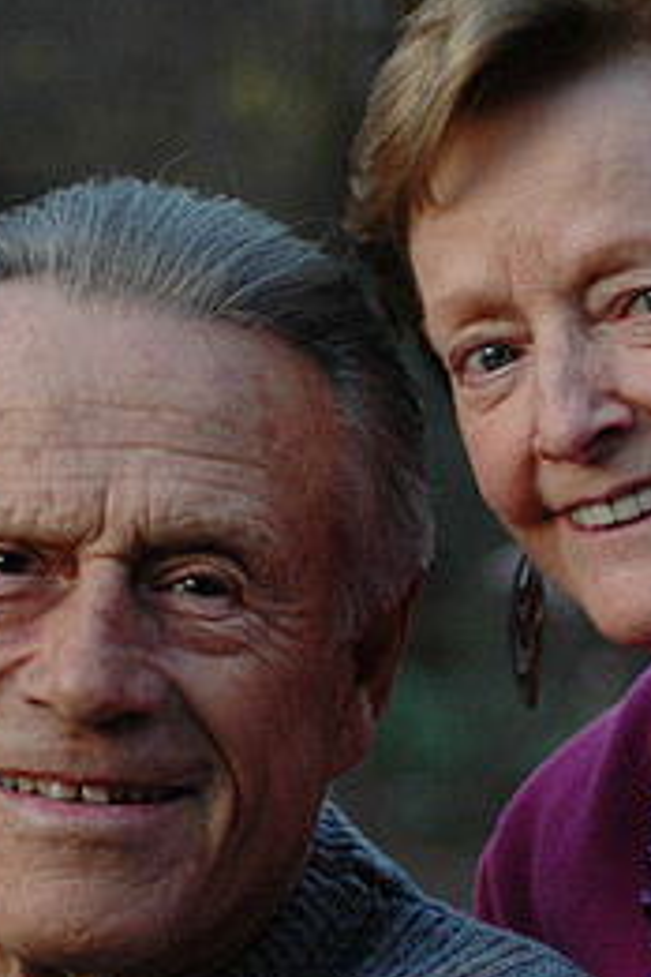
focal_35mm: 233
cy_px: 621
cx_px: 307
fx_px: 6320
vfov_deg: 8.8
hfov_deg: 5.9
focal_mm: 70
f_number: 4
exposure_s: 1/125
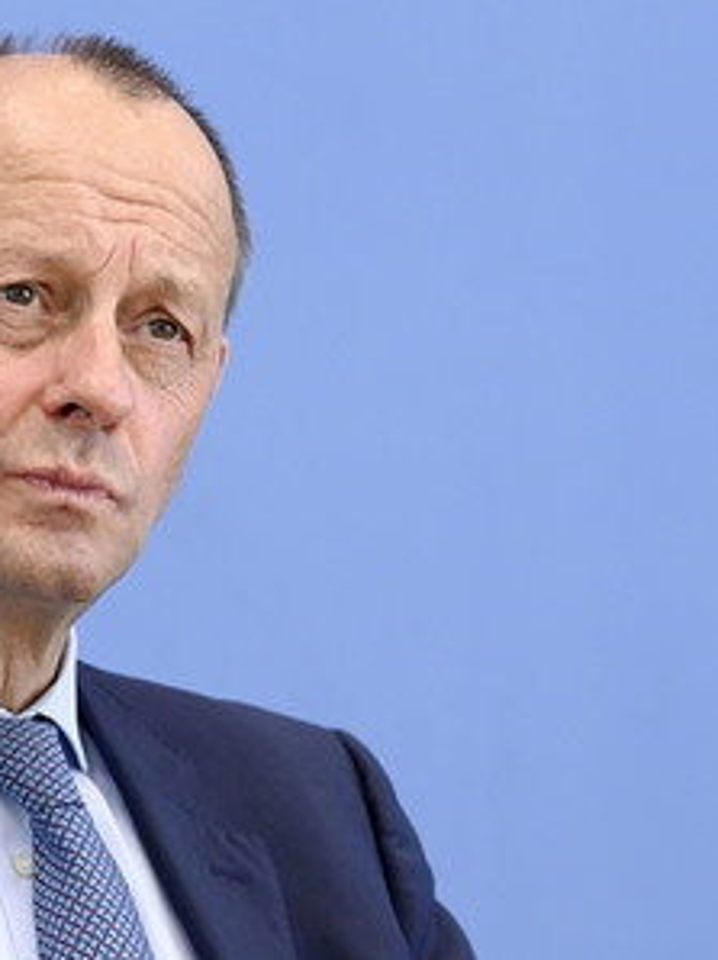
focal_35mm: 211
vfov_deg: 9.4
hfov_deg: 7.0
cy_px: 480
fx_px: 5844
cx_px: 21
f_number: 5.6
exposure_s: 1/400
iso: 2500
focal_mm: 145
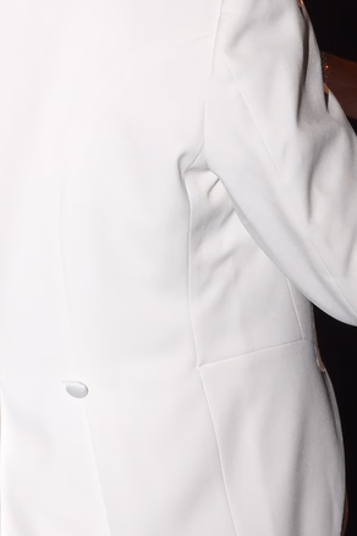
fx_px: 1681
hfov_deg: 11.9
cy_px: 267
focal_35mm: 113
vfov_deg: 18.1
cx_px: 424
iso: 1000
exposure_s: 1/60
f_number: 7.1
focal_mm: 24
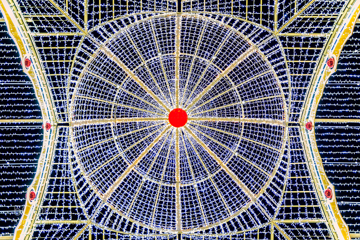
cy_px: 120
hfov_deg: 57.2
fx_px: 330
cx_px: 180
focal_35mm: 33
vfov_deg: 40.0
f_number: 3
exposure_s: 1/6
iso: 250
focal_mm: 22
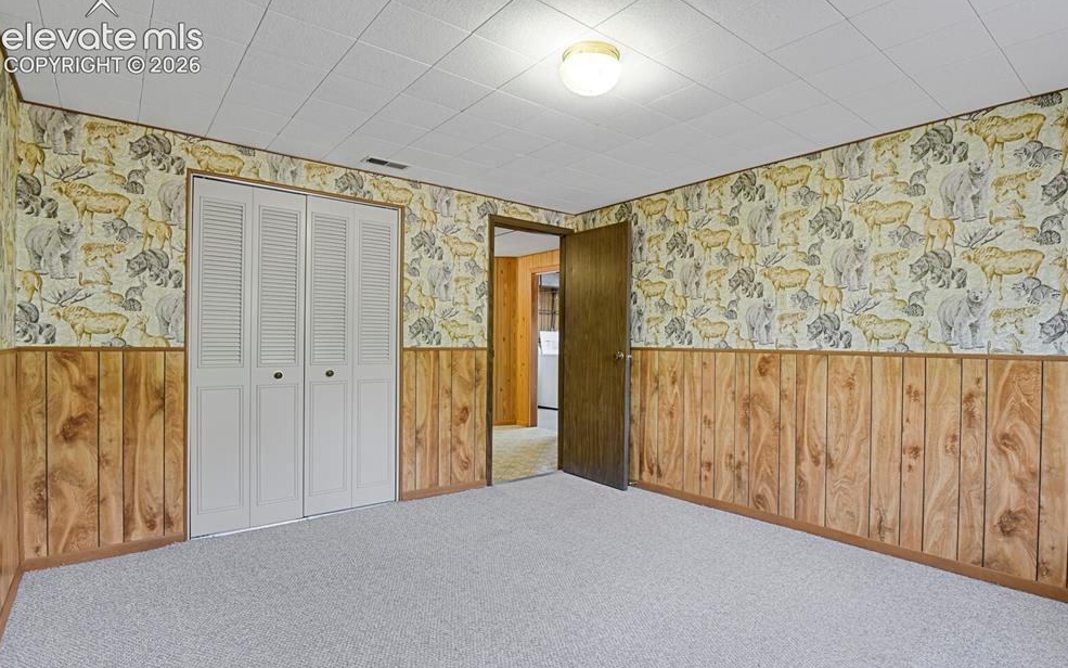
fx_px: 524
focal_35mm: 18
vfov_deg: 65.0
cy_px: 347
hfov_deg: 91.1
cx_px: 546
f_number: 8
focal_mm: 17
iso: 12800
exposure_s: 1/8
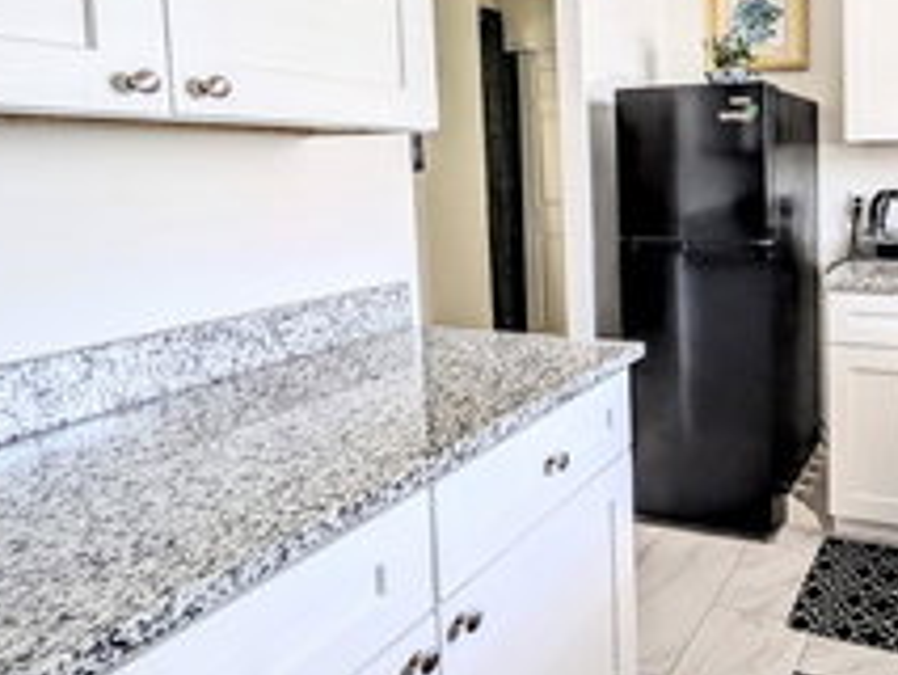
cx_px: 765
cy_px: 207
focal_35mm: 24
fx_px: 623
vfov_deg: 55.3
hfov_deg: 62.9
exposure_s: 1/41.3
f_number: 1.7
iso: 36
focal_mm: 2.02
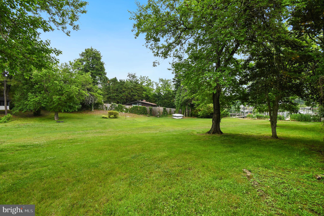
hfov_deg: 100.4
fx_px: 135
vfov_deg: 77.3
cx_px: 162
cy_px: 108
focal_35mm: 15
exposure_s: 1/200
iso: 200
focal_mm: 10
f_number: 8
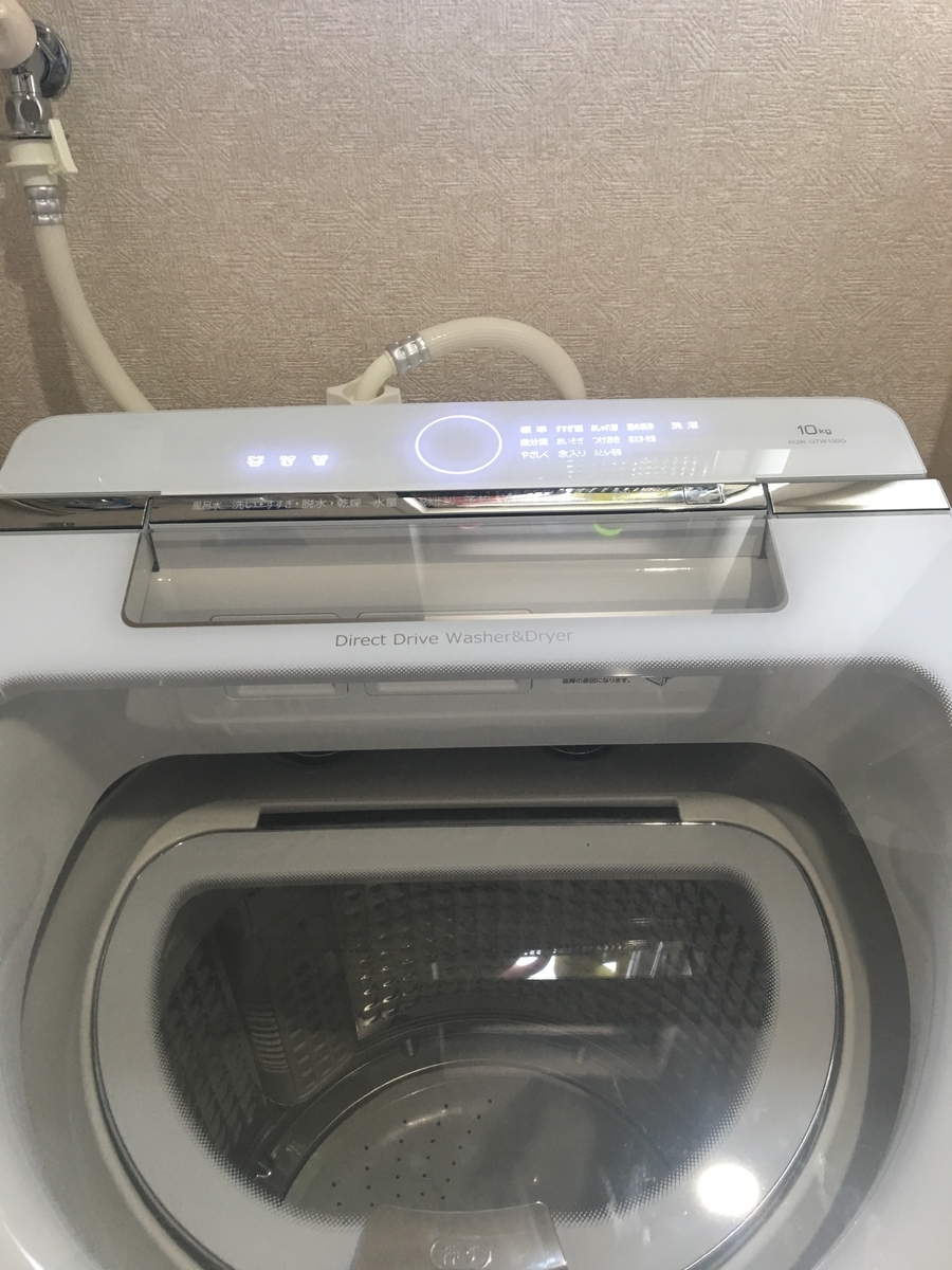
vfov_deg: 61.7
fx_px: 1063
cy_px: 635
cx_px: 476
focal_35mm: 29
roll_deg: -0.8
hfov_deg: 48.2
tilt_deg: -40.8
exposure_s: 1/30
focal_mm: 4.15
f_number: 2.2
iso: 80
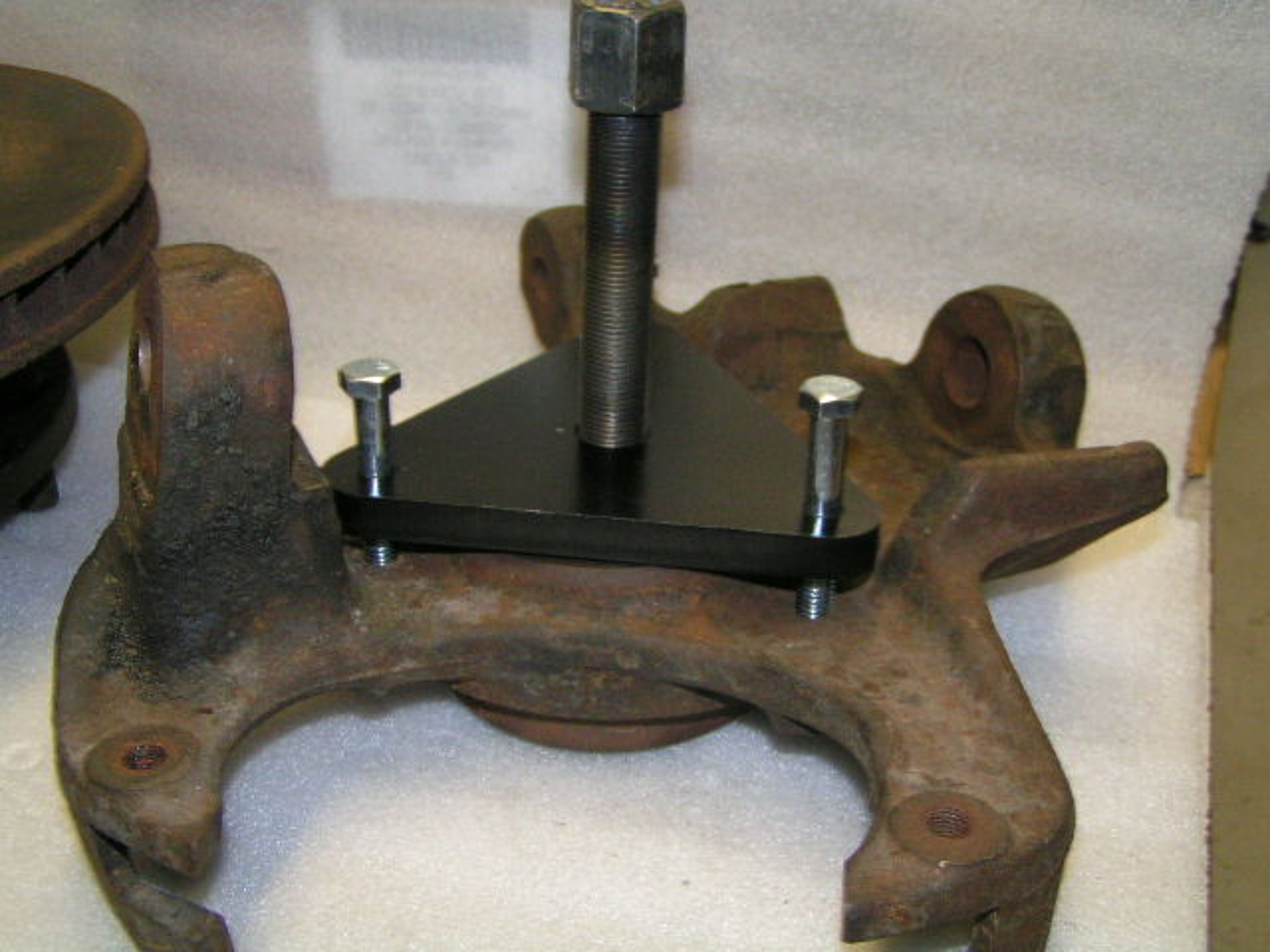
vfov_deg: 35.1
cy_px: 476
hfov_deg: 45.8
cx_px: 635
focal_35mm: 41
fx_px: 1504
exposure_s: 1/50
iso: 200
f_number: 2.8
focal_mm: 6.3
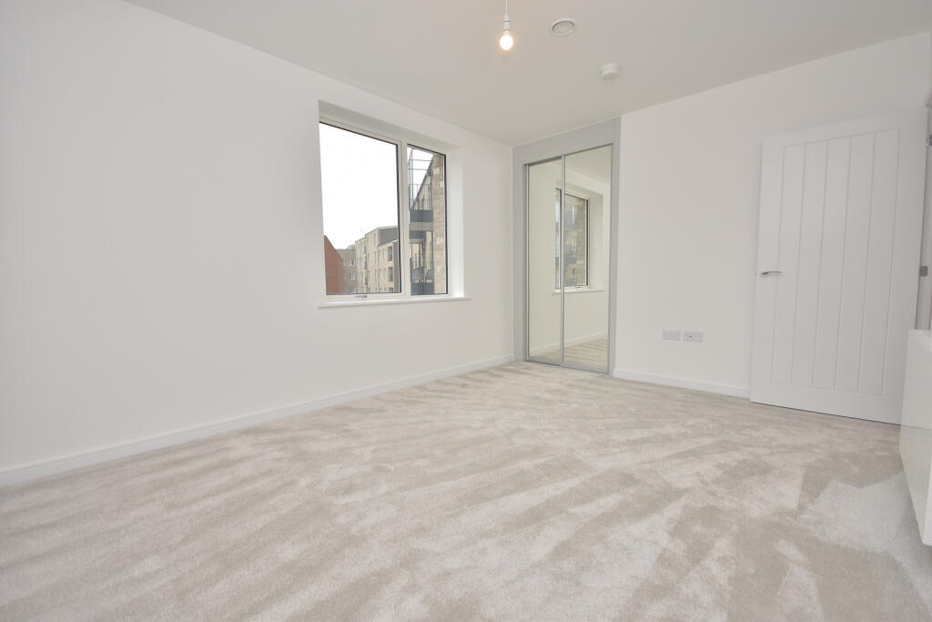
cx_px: 466
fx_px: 388
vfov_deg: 77.3
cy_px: 311
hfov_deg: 100.4
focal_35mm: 15
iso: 400
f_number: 4.5
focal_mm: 10
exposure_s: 1/200
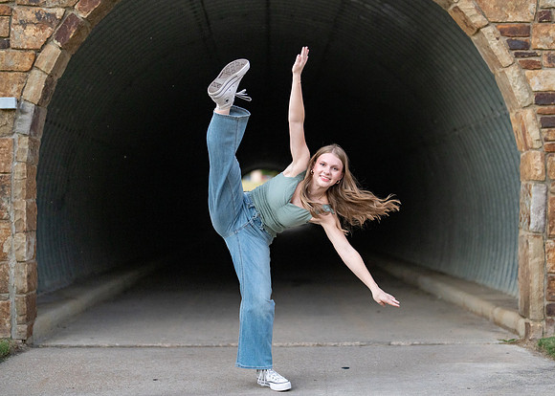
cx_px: 323
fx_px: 906
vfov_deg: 24.7
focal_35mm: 57
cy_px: 212
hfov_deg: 34.0
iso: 1600
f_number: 1.2
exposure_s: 1/1000
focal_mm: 50
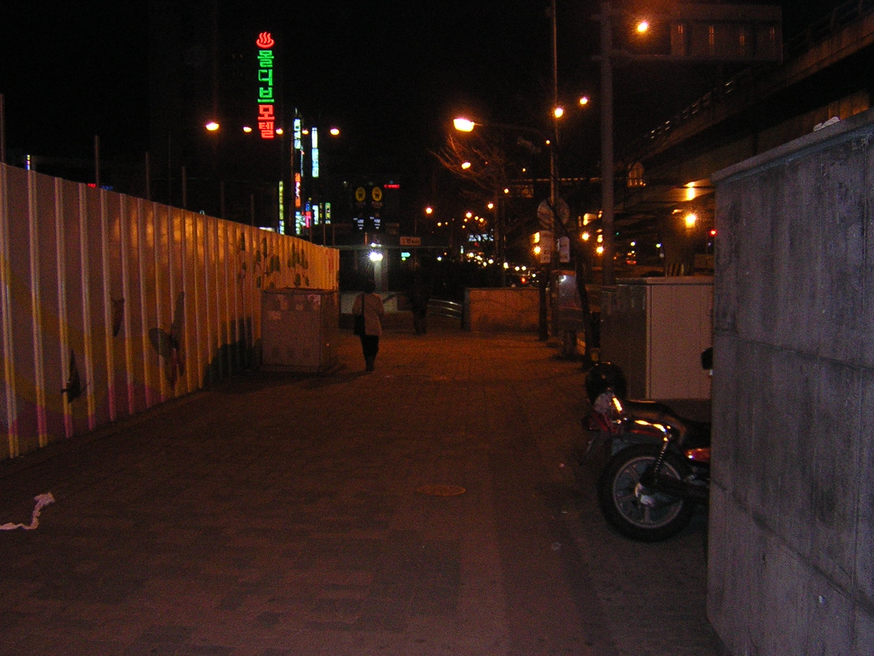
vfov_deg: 39.7
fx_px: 909
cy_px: 328
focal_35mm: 36
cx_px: 437
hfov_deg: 51.4
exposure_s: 1/60.1
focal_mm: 4.7
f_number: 2.6
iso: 400
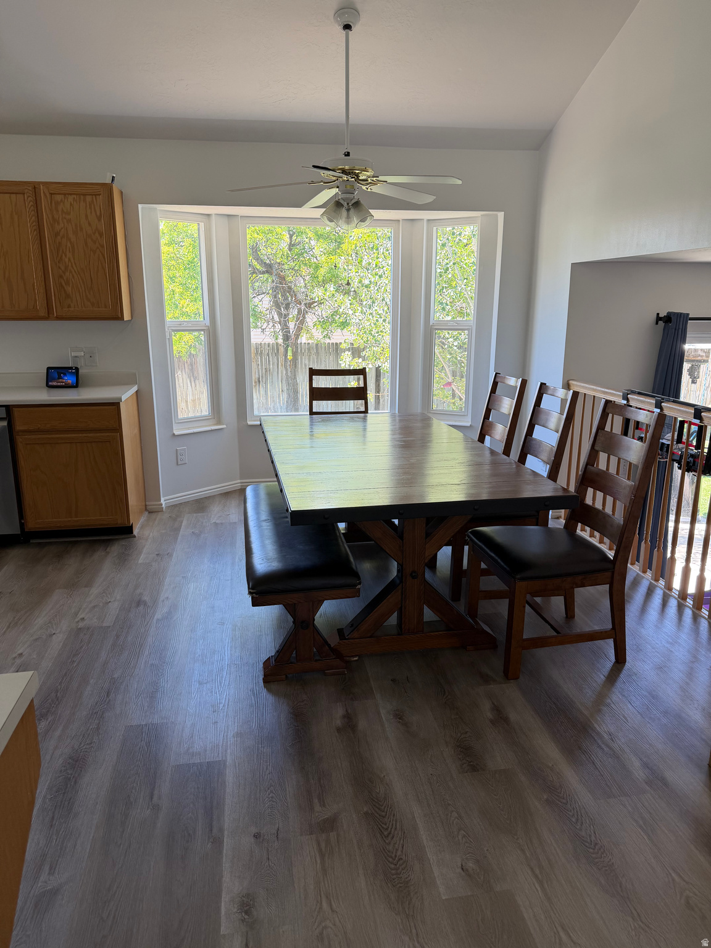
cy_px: 474
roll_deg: -0.4
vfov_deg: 71.6
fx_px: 657
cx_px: 356
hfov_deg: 56.8
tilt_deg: -14.3
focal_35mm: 24
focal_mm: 6.76
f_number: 1.78
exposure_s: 1/121
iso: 100
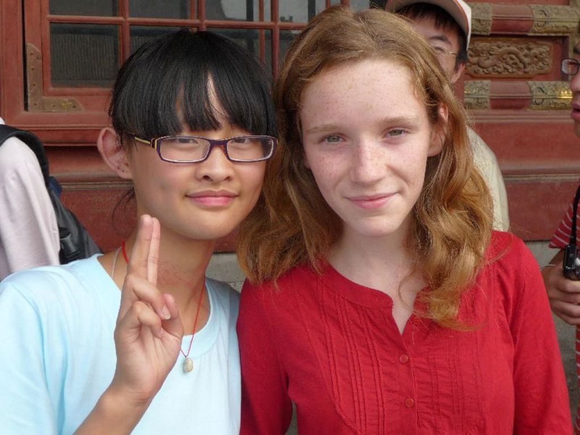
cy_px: 218
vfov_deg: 26.6
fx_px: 922
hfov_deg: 34.9
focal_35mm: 55
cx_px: 290
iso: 100
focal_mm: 9.3
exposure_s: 1/250
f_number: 4.3
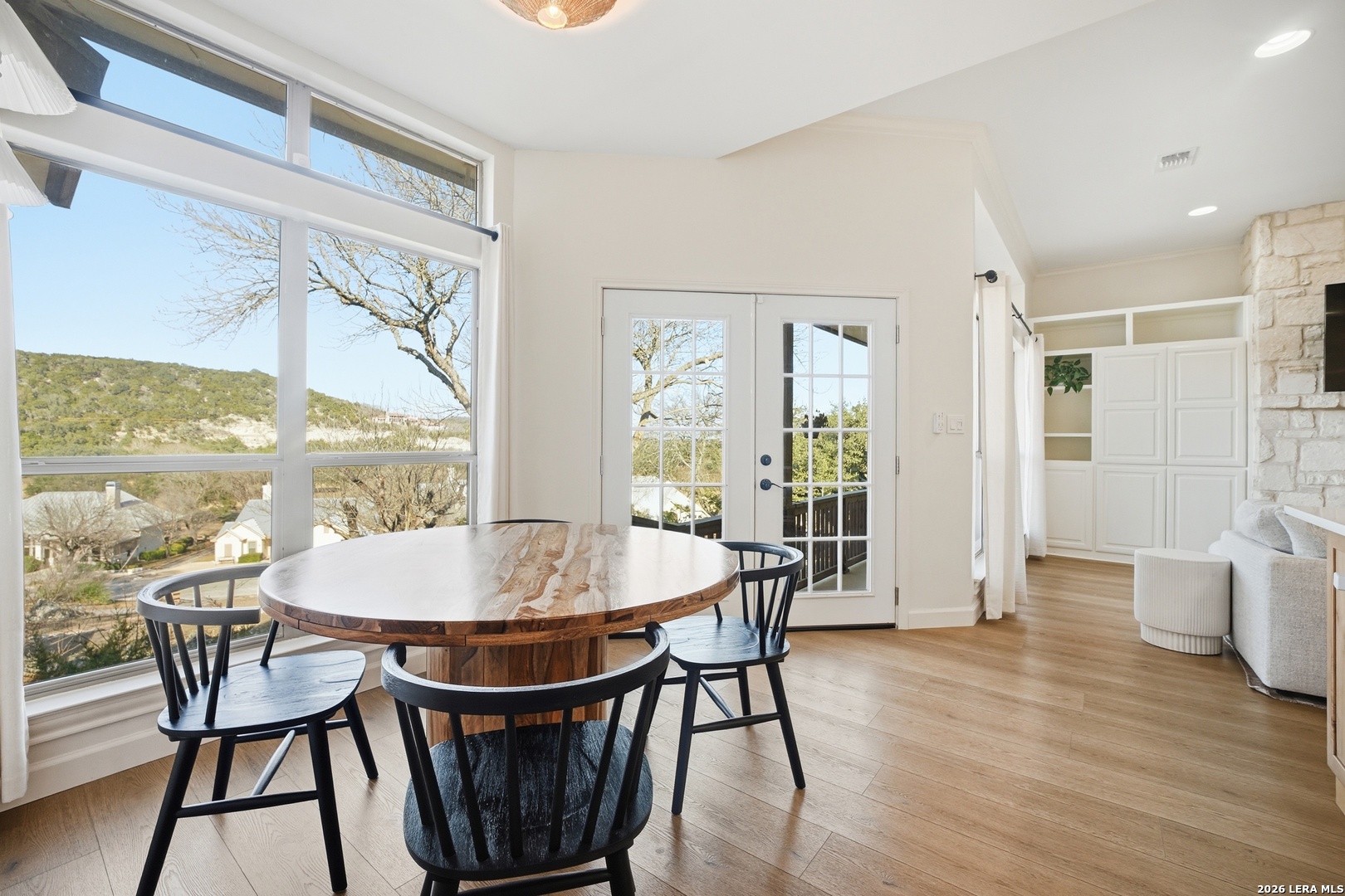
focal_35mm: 13
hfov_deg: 108.3
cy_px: 448
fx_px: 486
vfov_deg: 85.4
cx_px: 672
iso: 200
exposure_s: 1/250
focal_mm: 9
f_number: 6.3
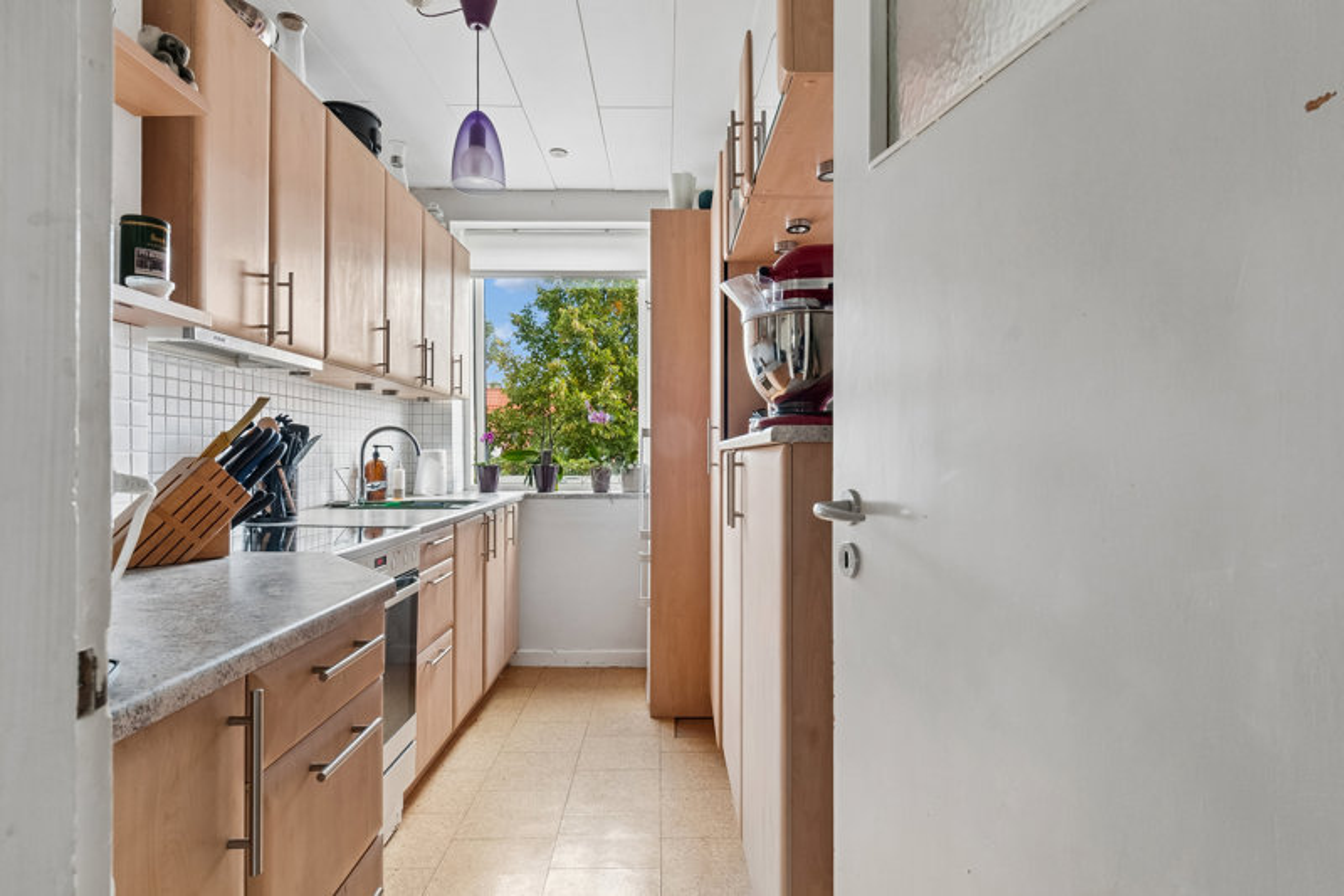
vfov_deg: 67.4
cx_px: 672
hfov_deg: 90.0
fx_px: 672
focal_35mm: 18
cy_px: 448
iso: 320
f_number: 10
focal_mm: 12
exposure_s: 1/20
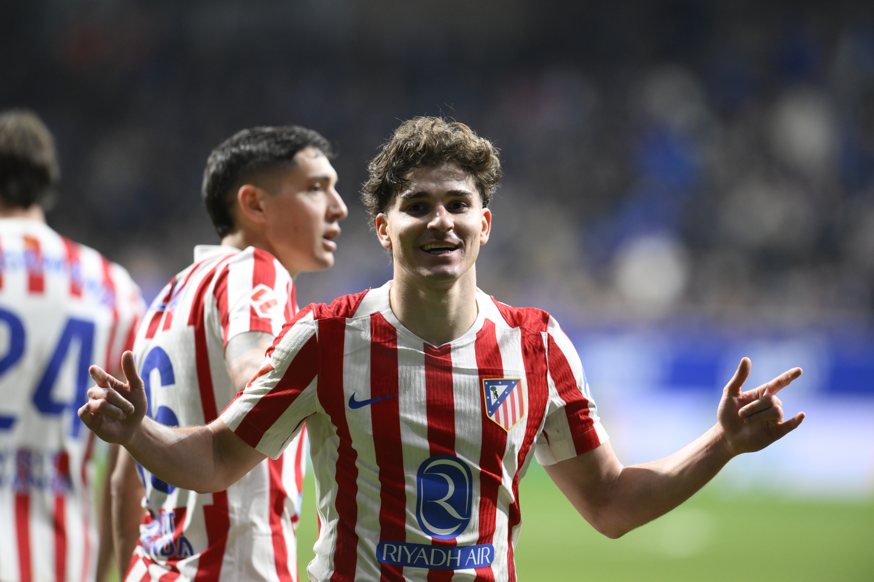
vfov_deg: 3.4
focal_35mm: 400
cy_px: 291
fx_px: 9710
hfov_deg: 5.2
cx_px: 437
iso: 2500
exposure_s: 1/640
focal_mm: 400
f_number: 4
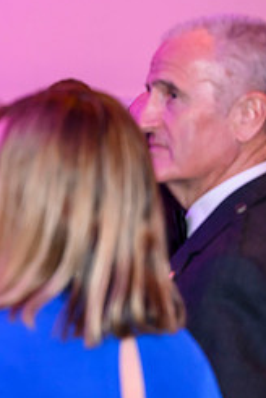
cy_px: 200
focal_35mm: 165
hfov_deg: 8.1
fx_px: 1829
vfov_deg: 12.5
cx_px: -191
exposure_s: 1/160
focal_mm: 70
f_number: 3.2
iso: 2500
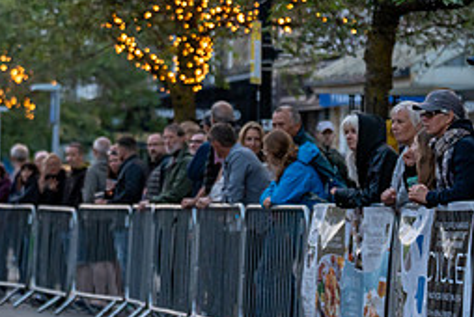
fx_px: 3005
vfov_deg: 6.0
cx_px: -65
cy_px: 48
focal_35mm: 228
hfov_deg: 8.9
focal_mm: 100
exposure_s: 1/1000
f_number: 2.8
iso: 3200
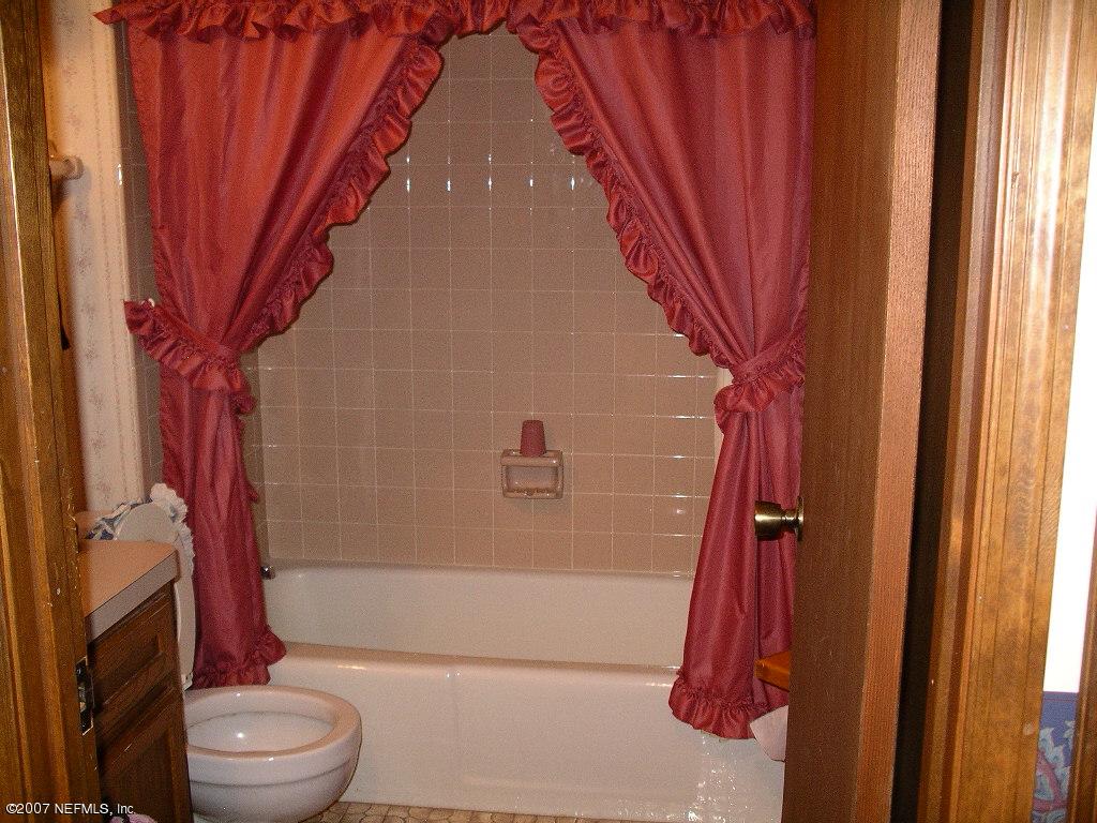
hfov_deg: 50.1
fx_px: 1173
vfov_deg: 38.7
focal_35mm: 37
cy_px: 412
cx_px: 548
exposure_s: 1/40
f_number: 2.8
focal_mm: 7.8
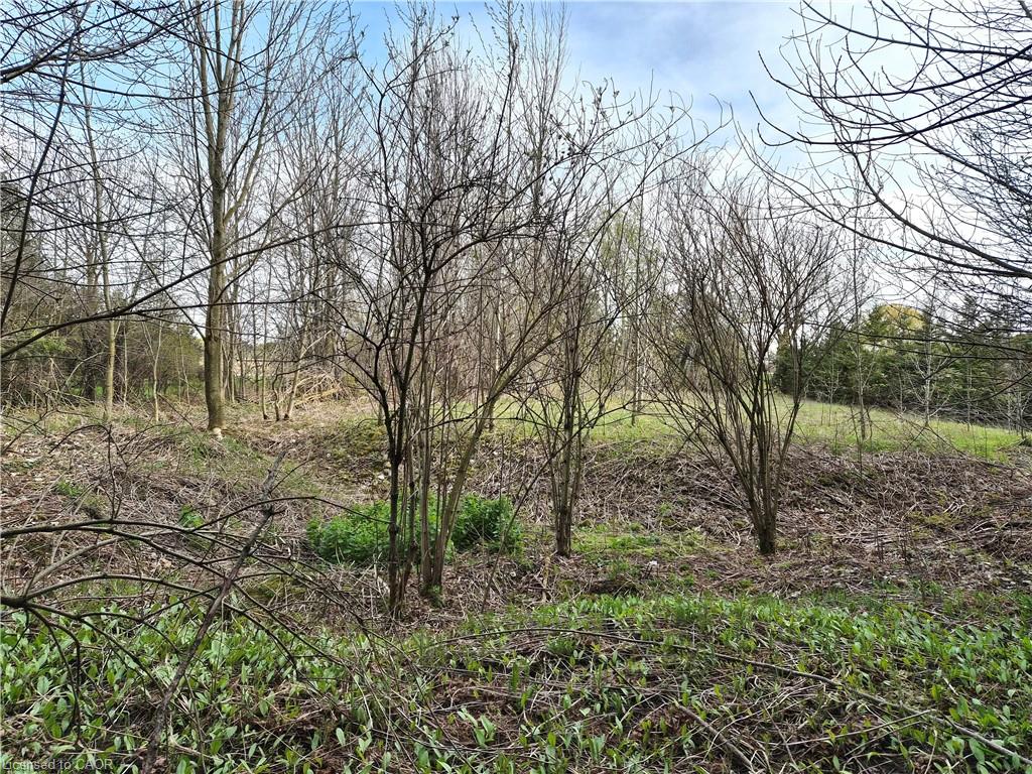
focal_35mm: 23
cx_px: 516
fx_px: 686
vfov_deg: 58.9
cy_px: 387
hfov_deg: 73.9
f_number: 1.8
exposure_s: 1/3333
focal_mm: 5.4
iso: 80
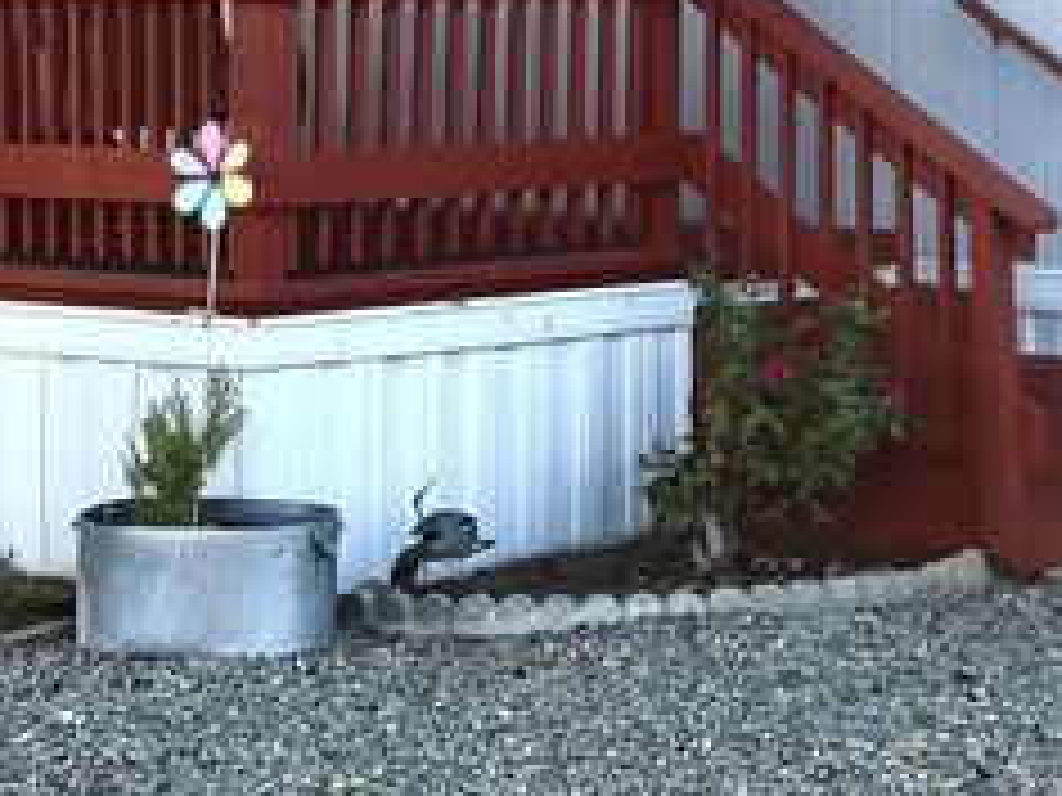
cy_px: -54
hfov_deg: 17.1
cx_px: 999
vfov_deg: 12.9
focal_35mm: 113
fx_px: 3467
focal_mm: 5.96
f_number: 1.6
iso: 50
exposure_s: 1/1626
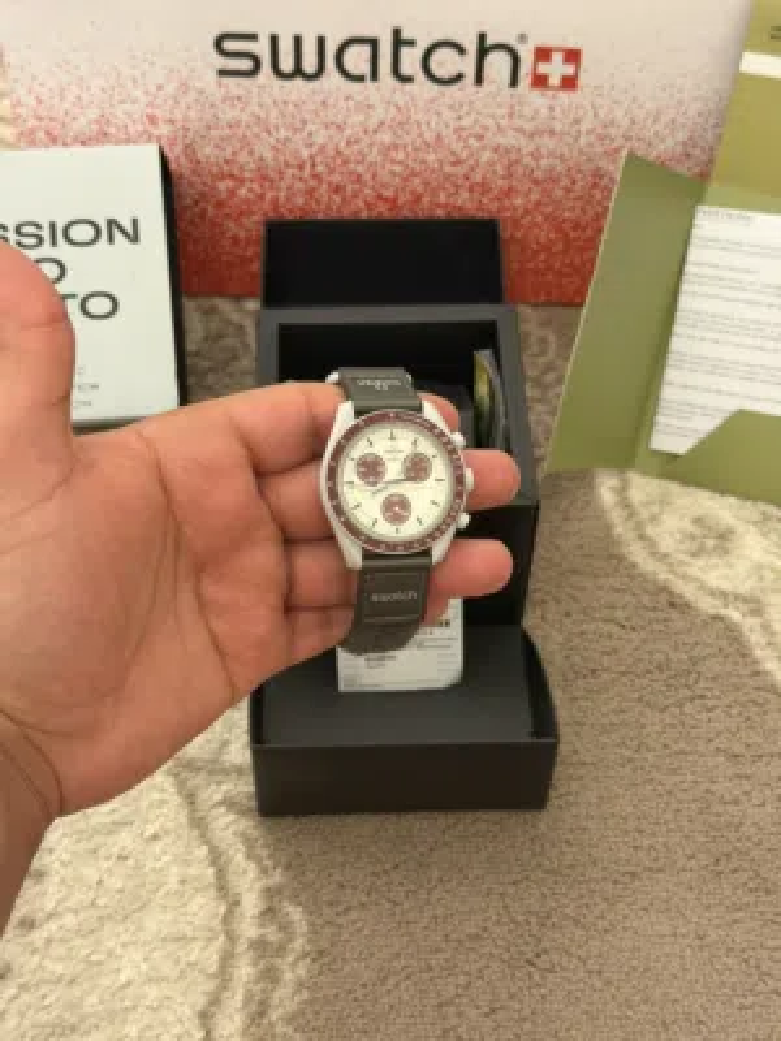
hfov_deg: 30.3
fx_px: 1444
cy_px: 520
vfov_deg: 39.7
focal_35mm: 48
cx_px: 390
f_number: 1.78
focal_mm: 6.76
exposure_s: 1/33
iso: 320
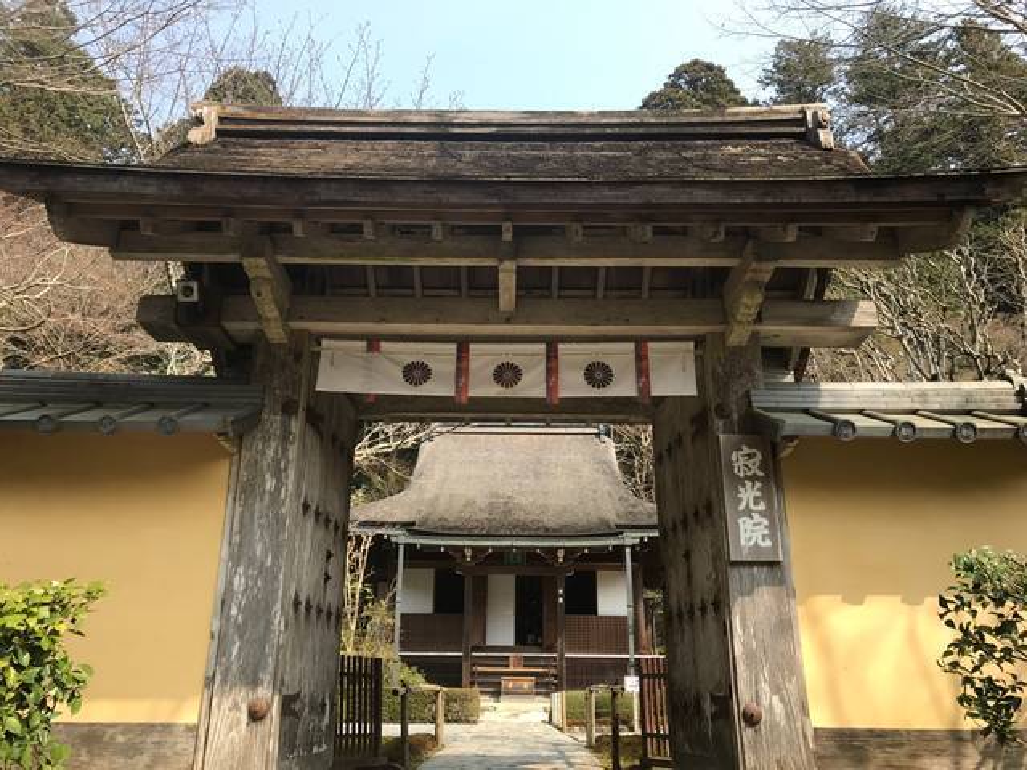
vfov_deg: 49.7
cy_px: 385
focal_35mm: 28
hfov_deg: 63.4
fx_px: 831
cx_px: 514
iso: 20
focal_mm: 3.99
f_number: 1.8
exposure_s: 1/669
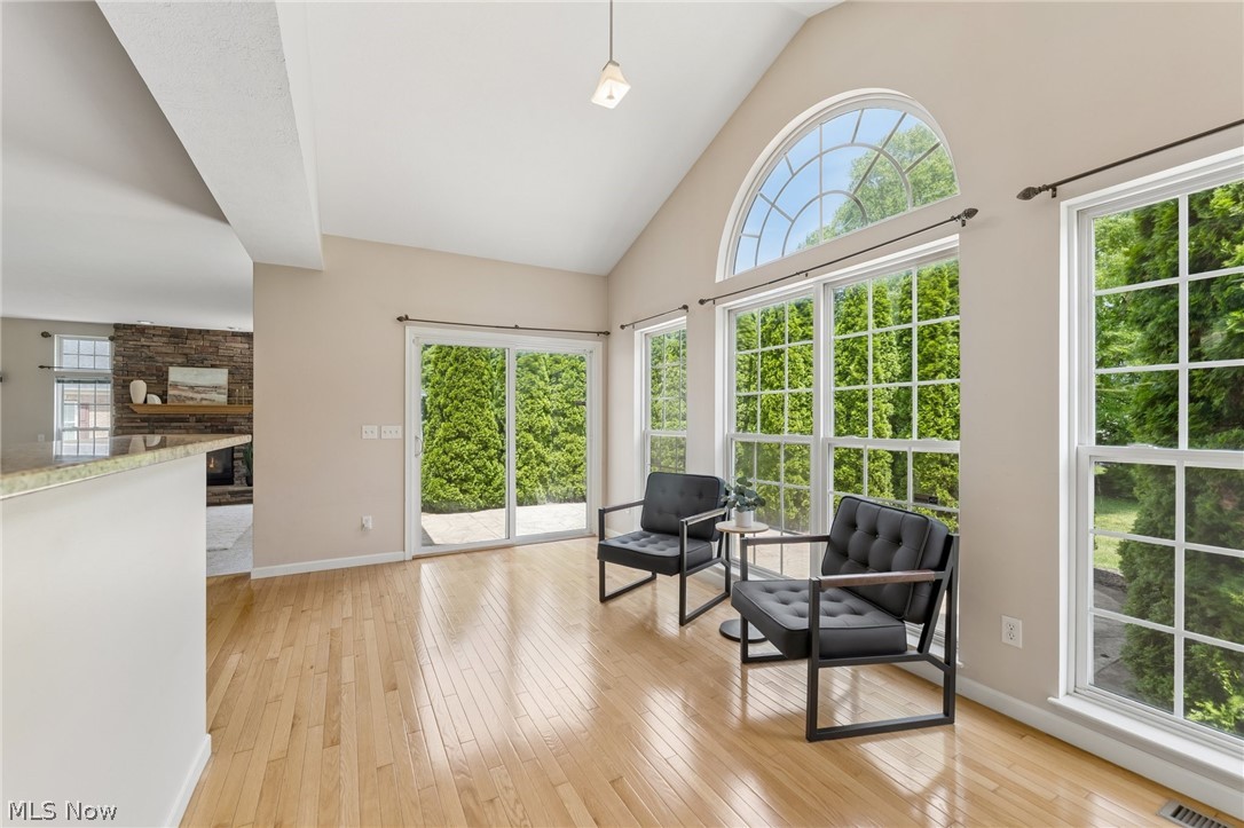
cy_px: 414
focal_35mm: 14
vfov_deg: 81.2
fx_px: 484
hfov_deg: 104.3
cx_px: 622
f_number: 5.6
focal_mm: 14
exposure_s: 1/100
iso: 200
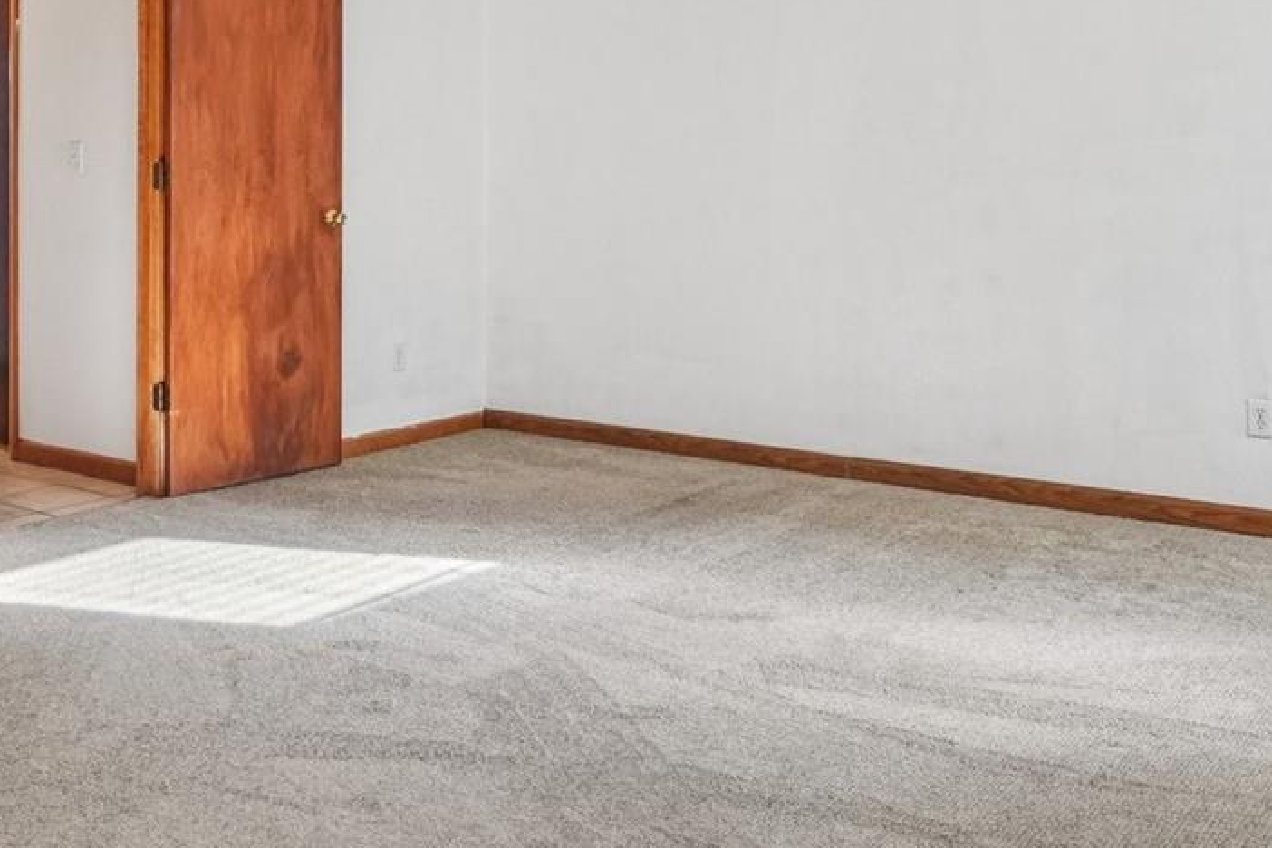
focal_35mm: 41
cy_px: 147
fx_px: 1449
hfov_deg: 46.4
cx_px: 393
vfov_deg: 31.6
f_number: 8
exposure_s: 1/30
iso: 320
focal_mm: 12
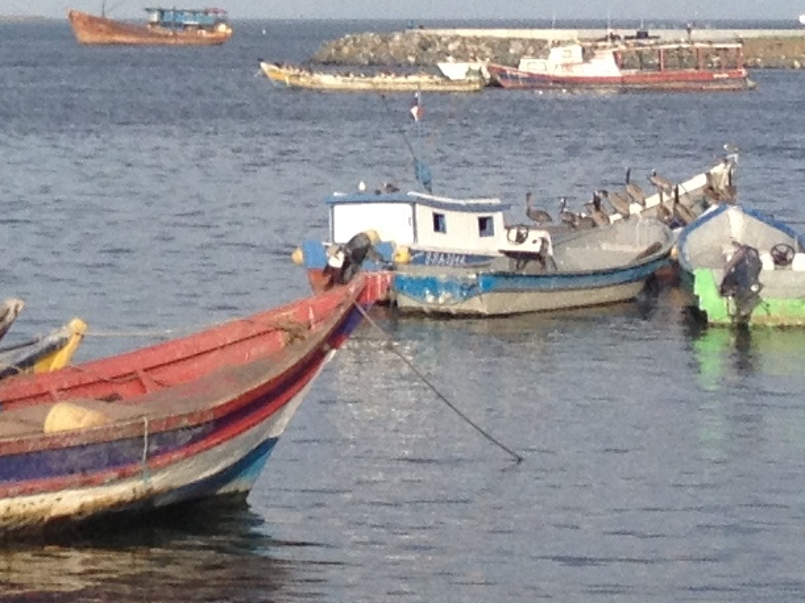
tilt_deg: +0.4
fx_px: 4348
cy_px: -129
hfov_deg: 9.9
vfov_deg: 7.9
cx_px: -705
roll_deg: +0.0
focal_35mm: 187
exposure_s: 1/1783
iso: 50
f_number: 2.4
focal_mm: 4.28
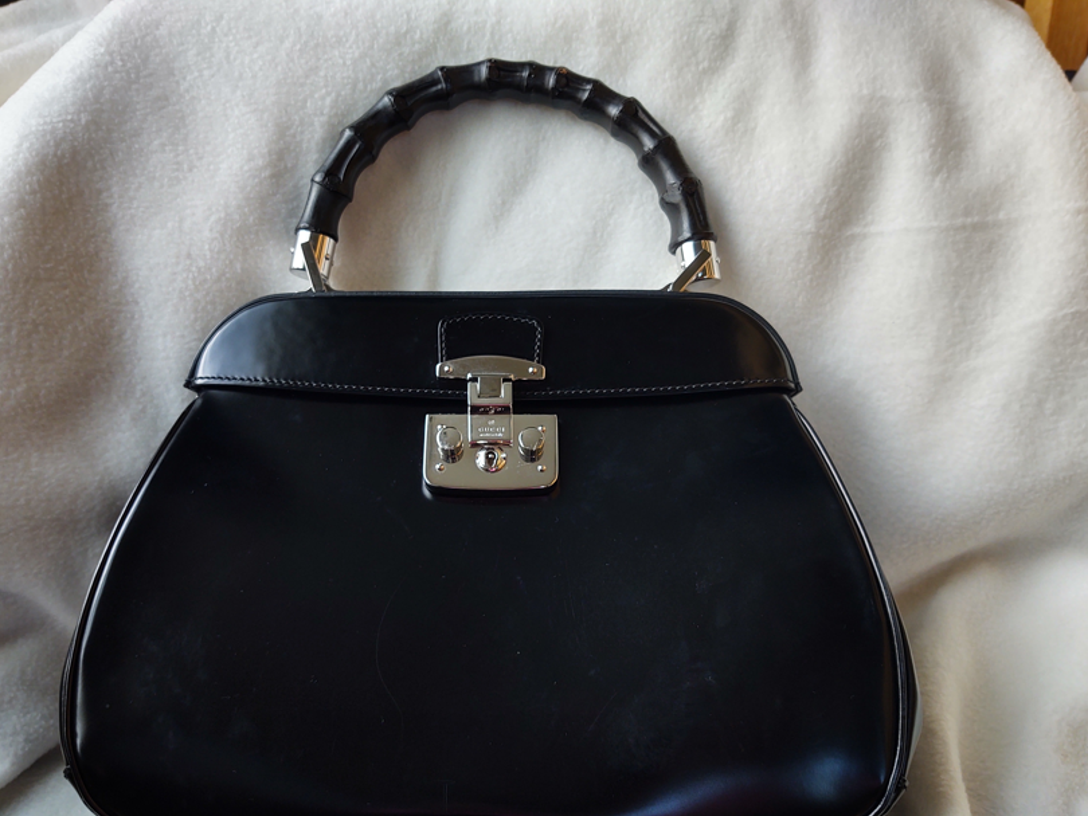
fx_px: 943
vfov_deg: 46.7
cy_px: 452
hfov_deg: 59.9
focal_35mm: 30
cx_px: 505
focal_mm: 4.75
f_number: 1.7
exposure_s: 1/103
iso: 100
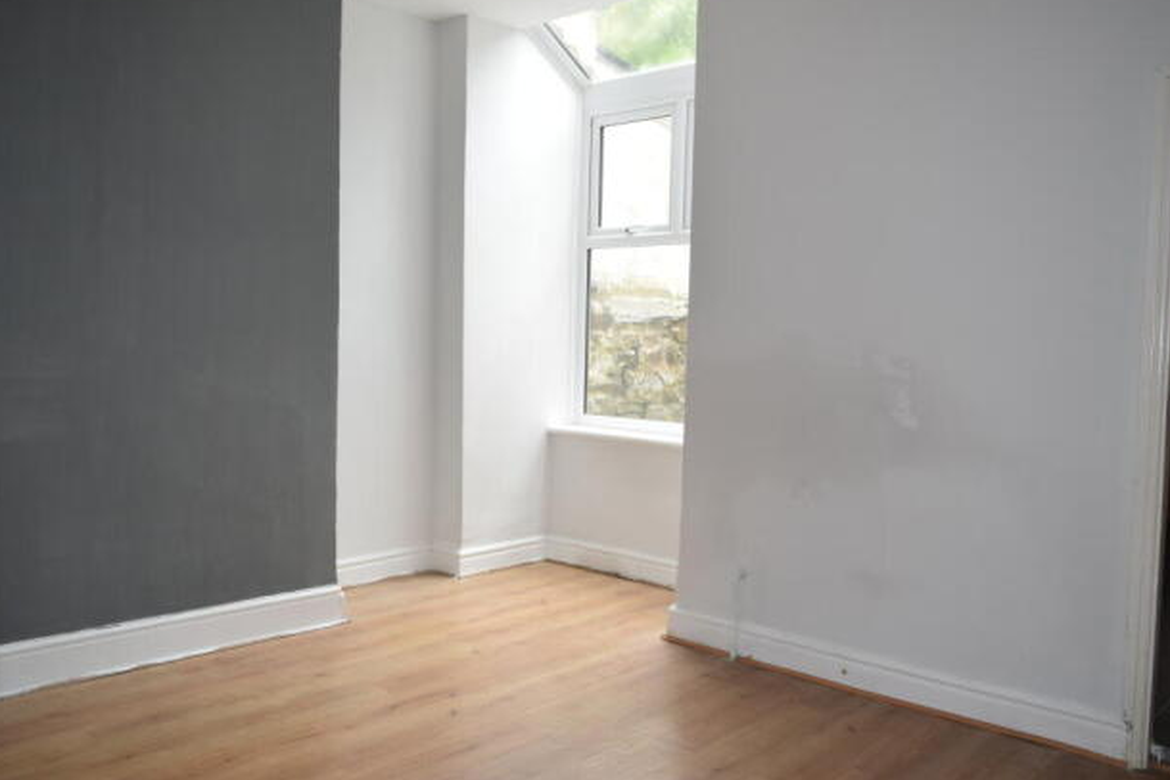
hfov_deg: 63.6
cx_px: 586
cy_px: 405
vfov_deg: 45.0
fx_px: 943
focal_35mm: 29
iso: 640
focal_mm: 18
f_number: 5.6
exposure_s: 1/125
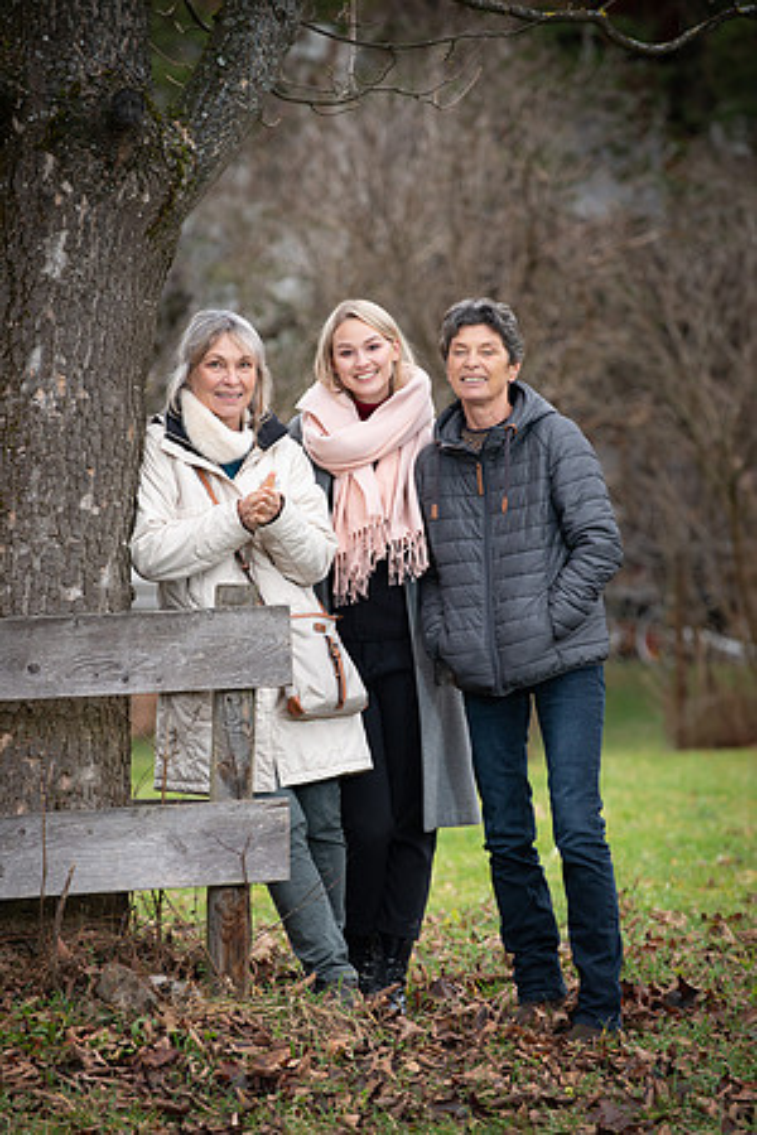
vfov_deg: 10.3
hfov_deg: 6.9
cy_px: 568
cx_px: 378
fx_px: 6308
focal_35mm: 200
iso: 800
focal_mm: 200
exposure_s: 1/250
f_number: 5
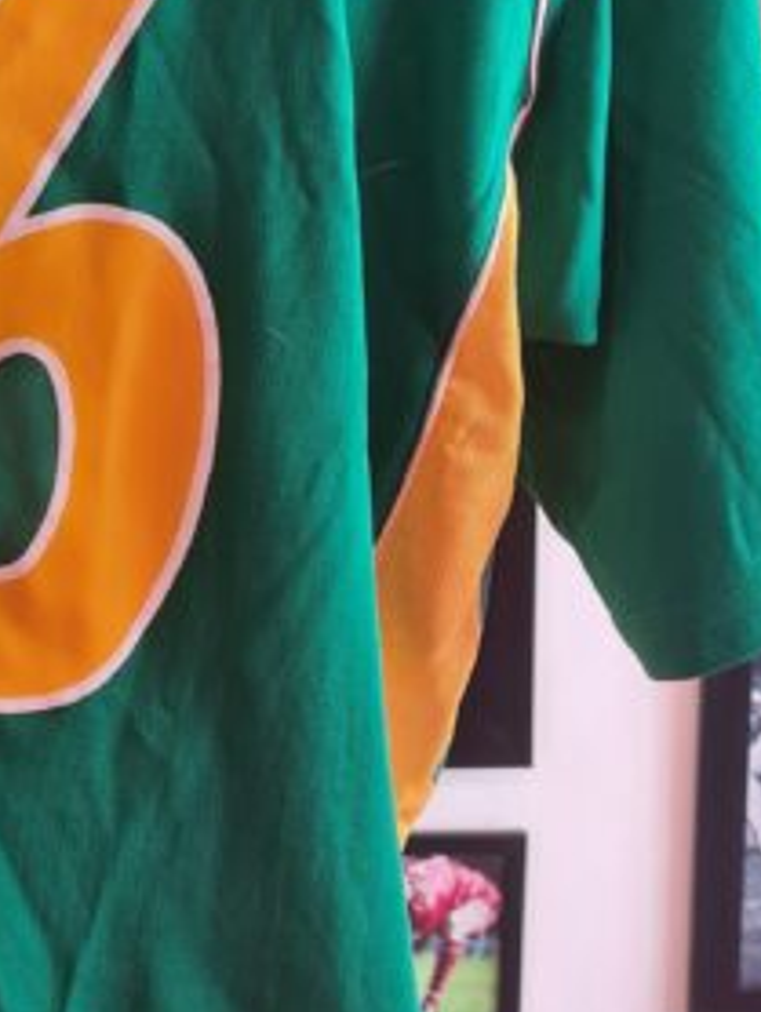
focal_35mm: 81
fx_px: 2371
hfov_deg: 17.5
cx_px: -109
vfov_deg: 23.7
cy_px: 187
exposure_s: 1/100
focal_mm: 5.4
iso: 100
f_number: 1.8
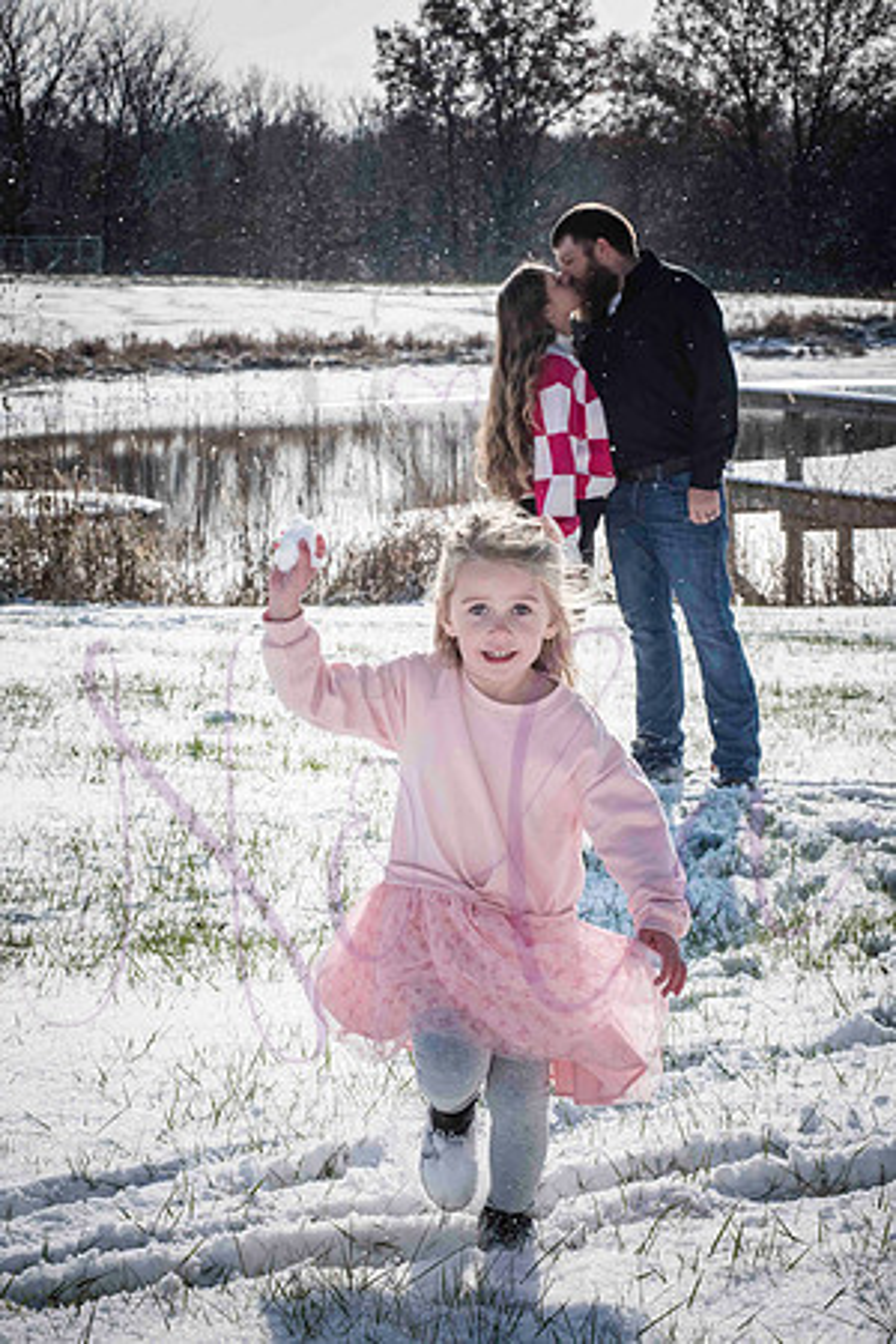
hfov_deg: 17.1
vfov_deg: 25.4
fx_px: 2986
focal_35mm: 80
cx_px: 448
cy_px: 672
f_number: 16
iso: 640
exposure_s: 1/1000
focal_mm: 80
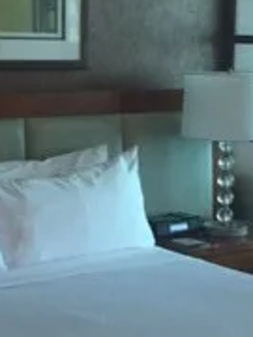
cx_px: 129
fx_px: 1004
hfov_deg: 14.4
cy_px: 223
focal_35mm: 103
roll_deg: -0.9
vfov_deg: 19.0
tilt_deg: -10.1
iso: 125
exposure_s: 1/15
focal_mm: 4.15
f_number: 2.2
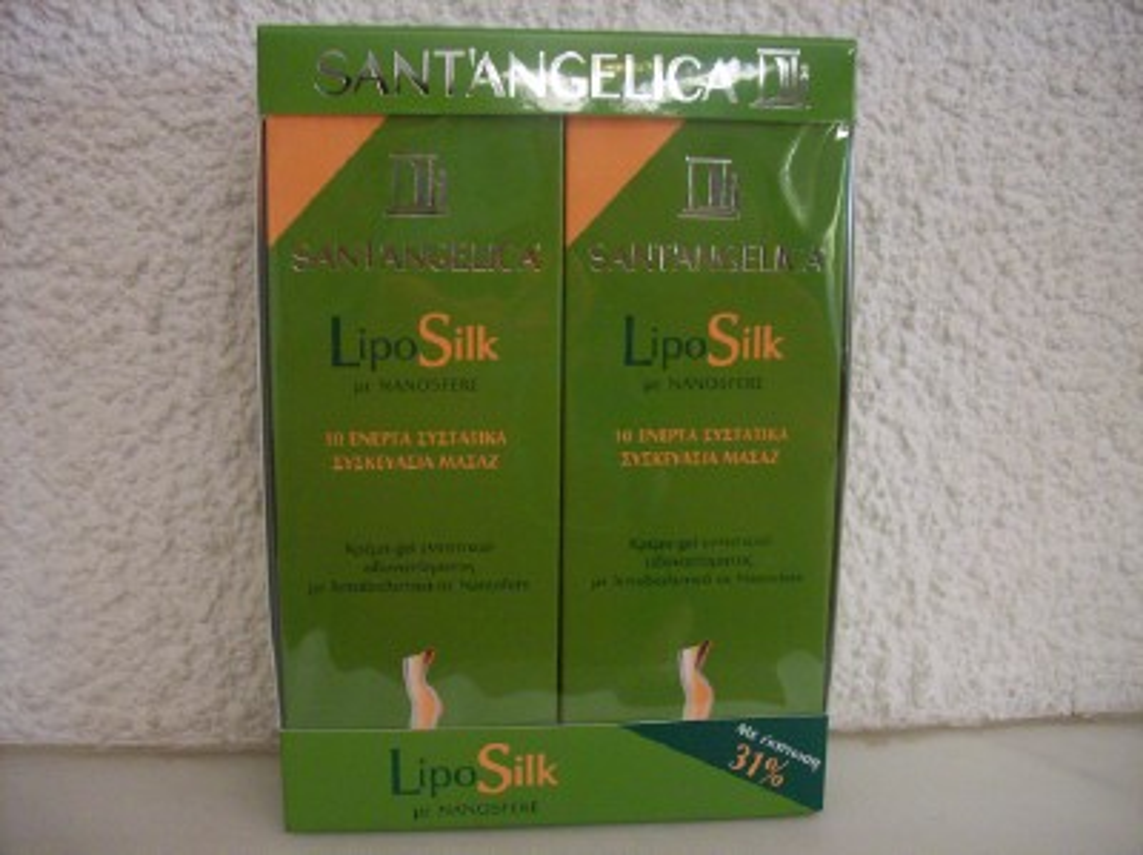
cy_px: 428
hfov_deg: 51.4
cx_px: 572
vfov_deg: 39.6
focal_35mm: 36
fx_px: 1187
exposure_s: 1/8
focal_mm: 6
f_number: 2.7
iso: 160
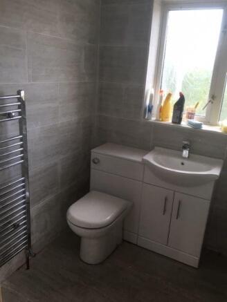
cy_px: 151
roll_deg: -2.4
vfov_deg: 61.6
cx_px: 114
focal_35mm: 29
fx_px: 253
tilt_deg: -20.5
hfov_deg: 48.2
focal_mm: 4.15
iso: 25
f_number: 2.2
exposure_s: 1/33
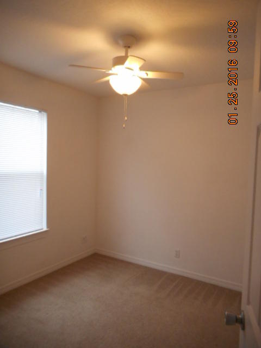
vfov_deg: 69.4
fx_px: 251
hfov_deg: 54.9
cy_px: 174
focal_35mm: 25
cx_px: 130
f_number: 3.7
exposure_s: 1/30
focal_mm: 4.5
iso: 320
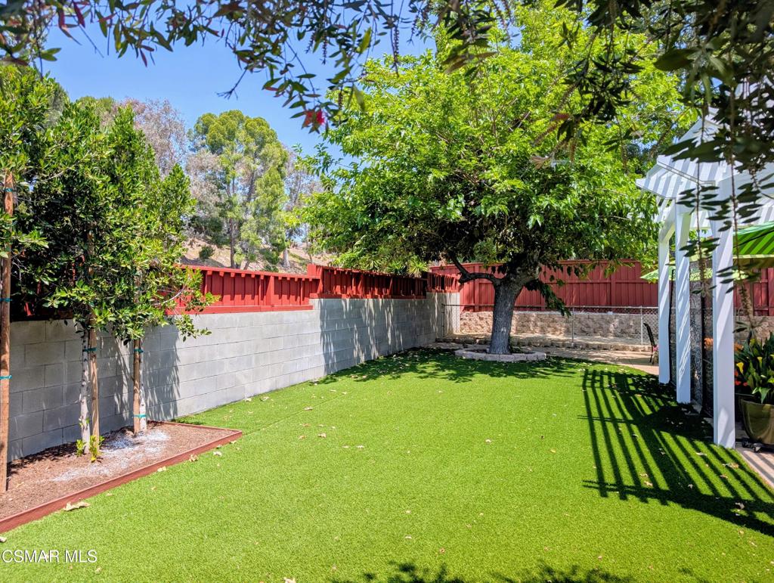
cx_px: 387
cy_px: 292
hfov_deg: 71.5
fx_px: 537
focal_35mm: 24
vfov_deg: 56.9
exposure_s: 1/706
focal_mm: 6.9
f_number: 1.68
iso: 21
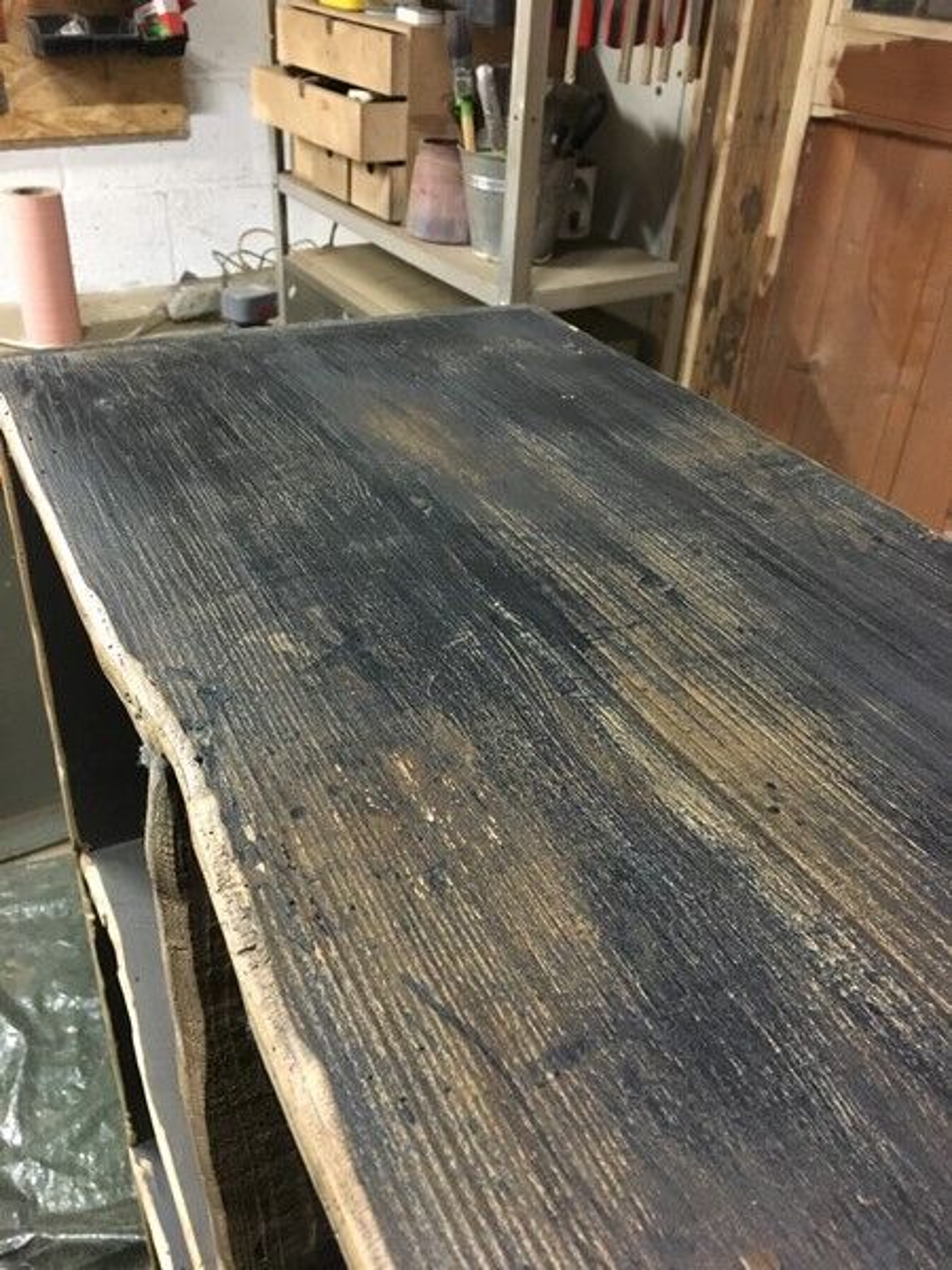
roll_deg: -1.7
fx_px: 1063
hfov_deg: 48.2
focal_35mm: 29
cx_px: 476
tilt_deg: -32.8
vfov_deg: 61.7
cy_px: 635
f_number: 2.2
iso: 200
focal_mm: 4.15
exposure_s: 1/17
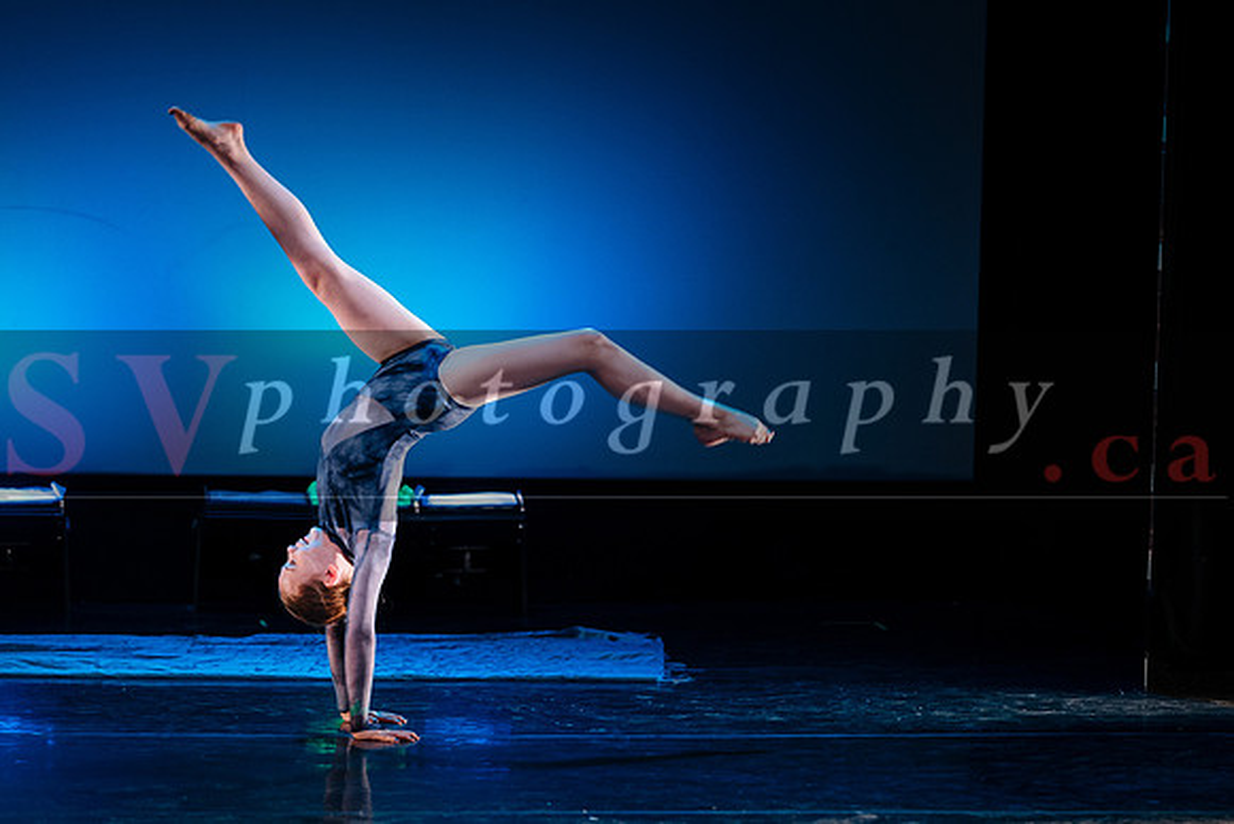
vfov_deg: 6.6
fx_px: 7106
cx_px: 617
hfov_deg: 9.9
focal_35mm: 207
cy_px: 372
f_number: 2.8
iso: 1250
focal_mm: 174
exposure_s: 1/500
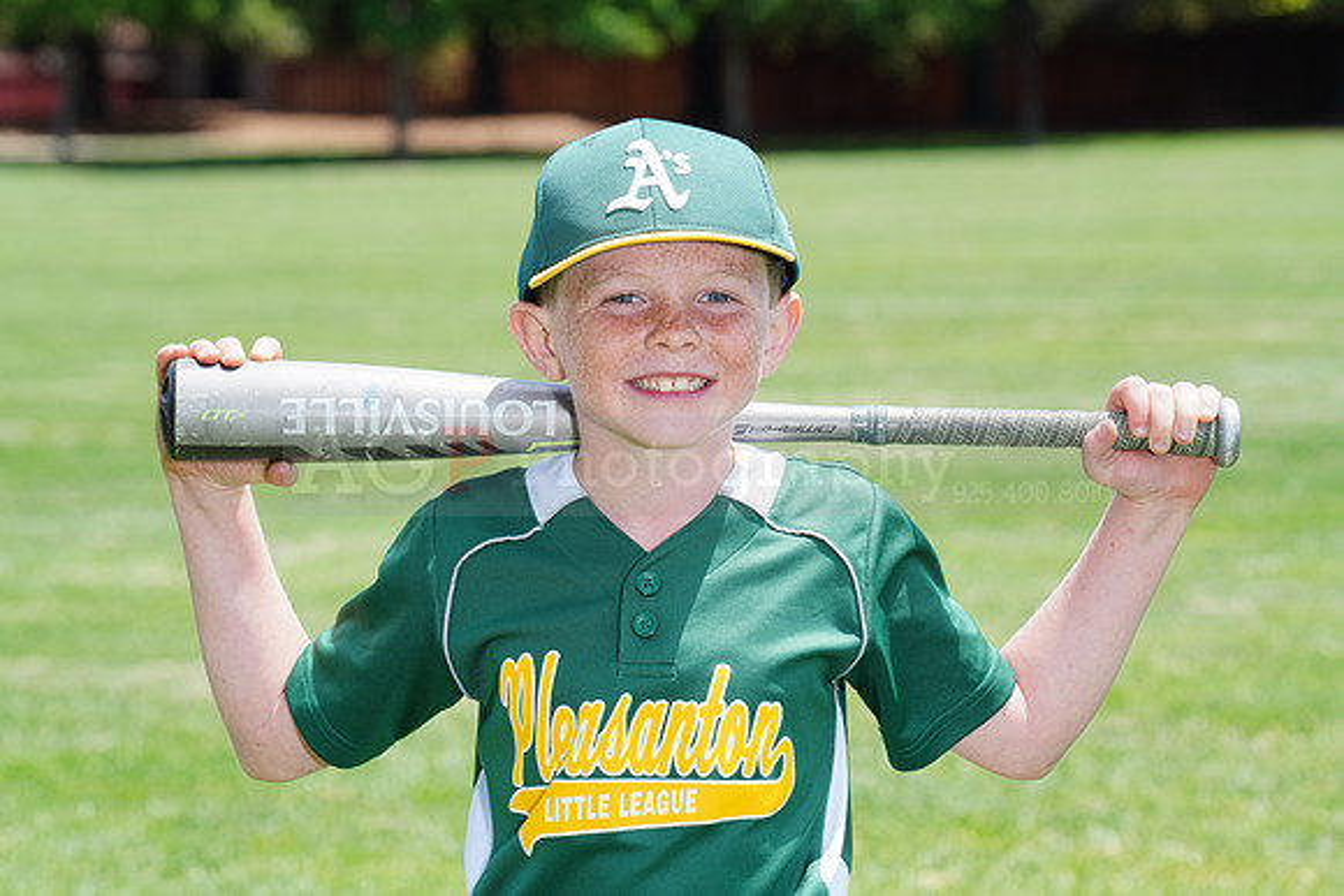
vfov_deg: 7.8
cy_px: 448
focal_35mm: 176
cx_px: 672
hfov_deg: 11.7
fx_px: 6572
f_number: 10
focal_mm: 176
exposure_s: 1/200
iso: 200
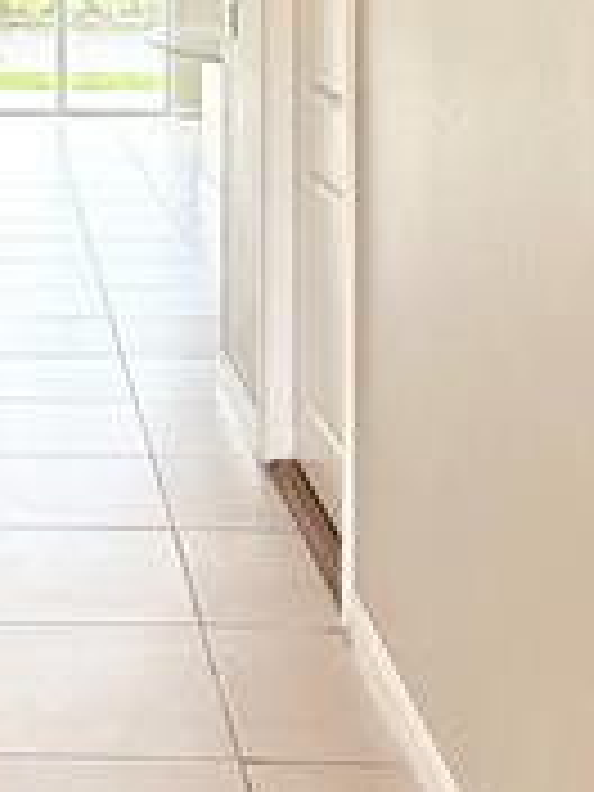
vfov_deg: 29.1
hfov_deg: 22.8
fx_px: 1396
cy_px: -45
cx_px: -36
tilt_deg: +0.0
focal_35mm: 61
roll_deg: -0.7
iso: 64
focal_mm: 2.22
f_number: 2.2
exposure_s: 1/217
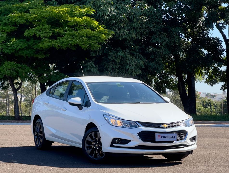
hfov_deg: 25.3
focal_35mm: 77
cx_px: 114
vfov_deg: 19.3
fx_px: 511
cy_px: 86
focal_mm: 9
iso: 25
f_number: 2.8
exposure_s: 1/213
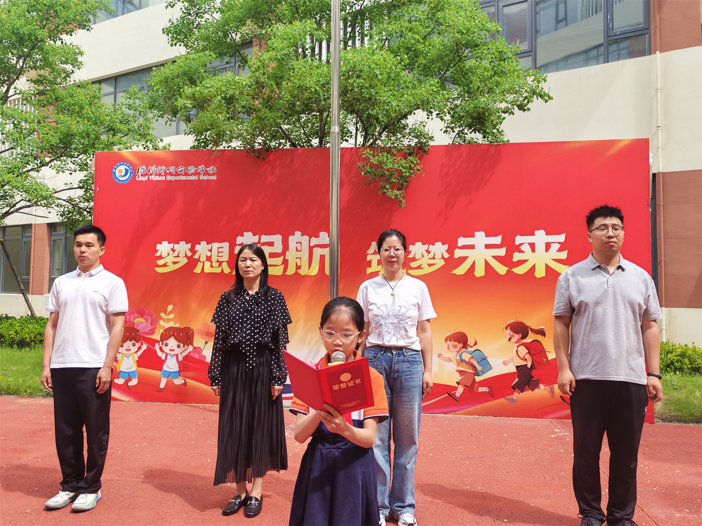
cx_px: 351
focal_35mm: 29
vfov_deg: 48.2
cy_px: 263
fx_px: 588
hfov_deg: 61.7
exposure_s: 1/690
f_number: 1.95
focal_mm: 5.52
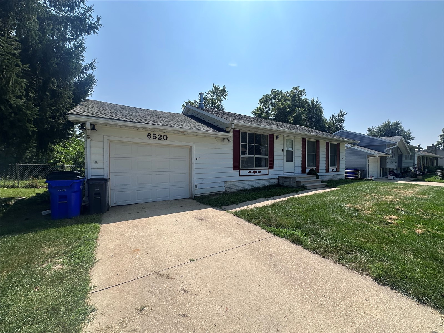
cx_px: 222
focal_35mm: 14
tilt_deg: -0.6
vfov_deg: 85.7
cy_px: 166
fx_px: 180
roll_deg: +0.0
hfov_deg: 102.1
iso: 40
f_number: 2.2
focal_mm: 2.22
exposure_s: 1/1855
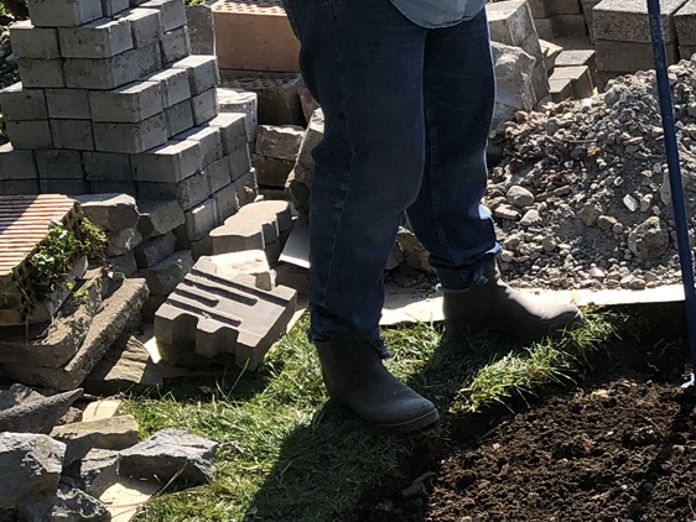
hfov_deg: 17.8
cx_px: 944
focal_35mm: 102
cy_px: 259
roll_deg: -0.3
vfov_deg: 14.5
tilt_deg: -22.4
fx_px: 2052
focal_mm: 3.99
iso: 20
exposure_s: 1/1066
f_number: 1.8
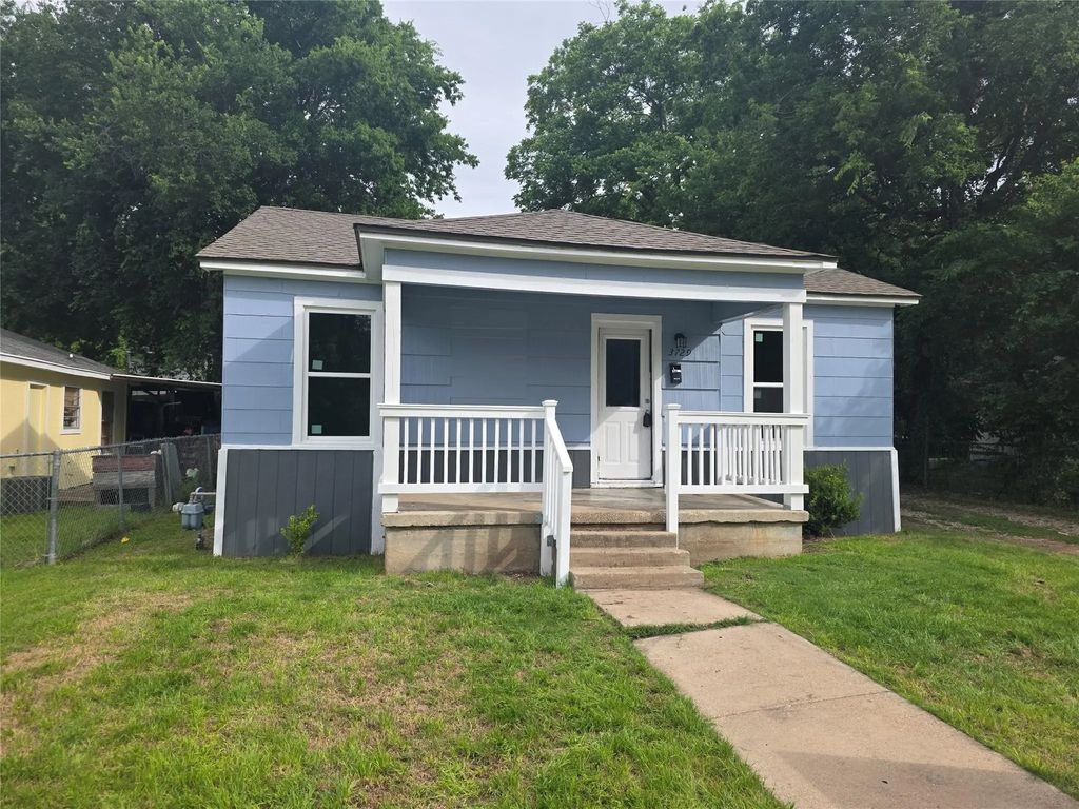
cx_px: 540
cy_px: 404
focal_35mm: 23
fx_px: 717
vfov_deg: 58.9
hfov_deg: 73.9
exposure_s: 1/2490
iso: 80
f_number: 1.7
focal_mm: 6.3
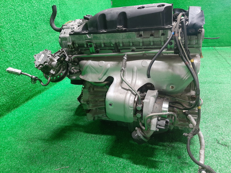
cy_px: 86
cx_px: 116
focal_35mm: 26
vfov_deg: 53.1
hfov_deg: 67.3
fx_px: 174
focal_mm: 3.93
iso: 170
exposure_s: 1/33
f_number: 1.7
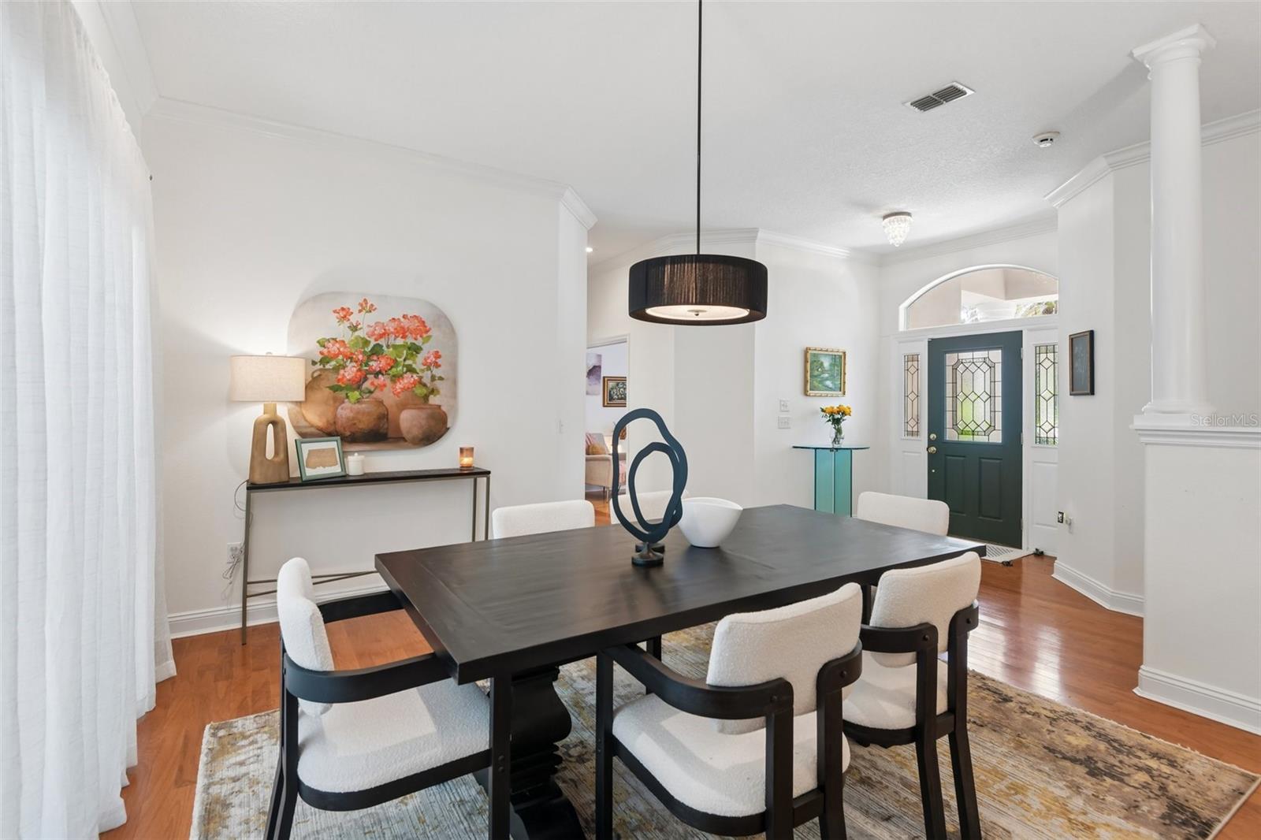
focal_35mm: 16
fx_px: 560
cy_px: 420
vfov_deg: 73.7
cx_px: 630
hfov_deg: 96.7
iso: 400
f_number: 8
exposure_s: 1/10
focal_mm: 16
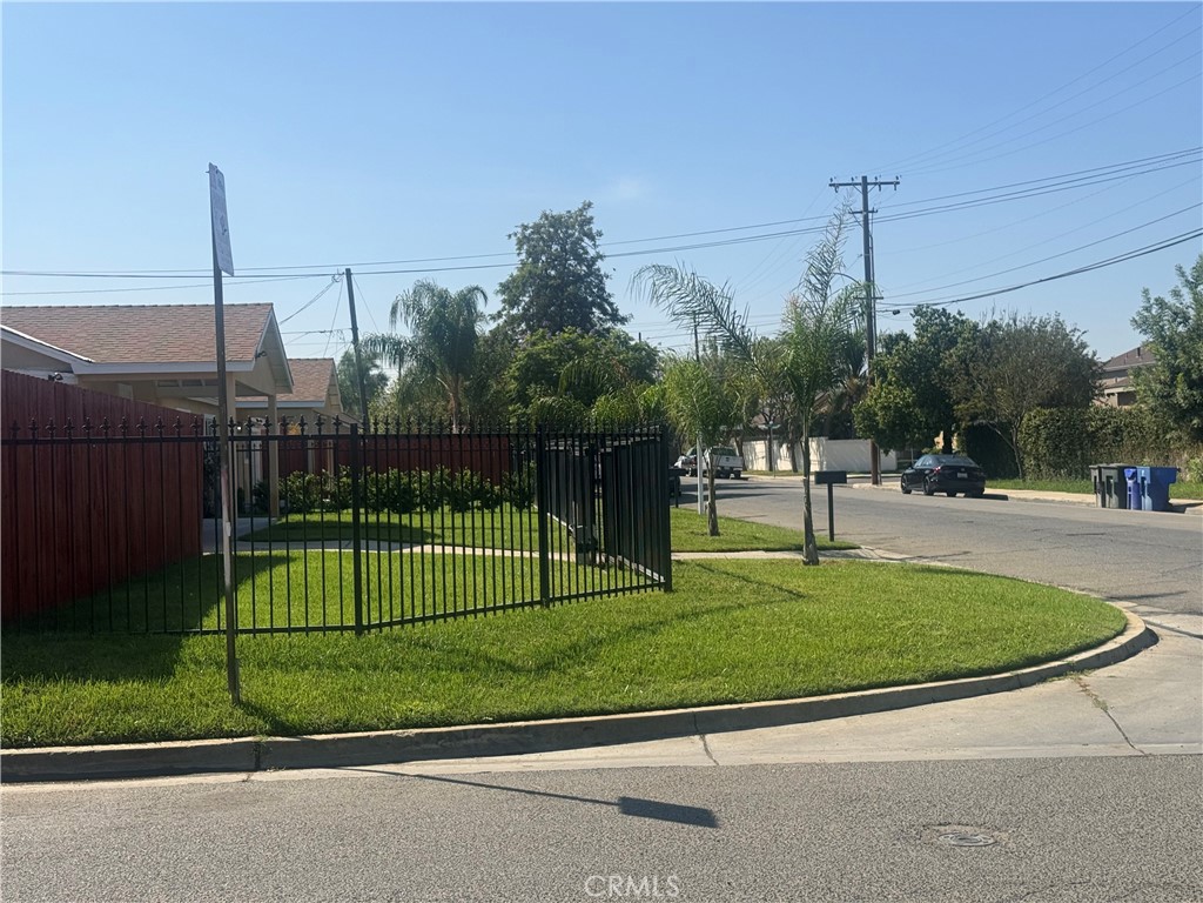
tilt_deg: +1.1
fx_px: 1668
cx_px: 602
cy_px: 452
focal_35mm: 48
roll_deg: +1.5
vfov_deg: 30.3
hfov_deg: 39.7
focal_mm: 6.76
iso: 64
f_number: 1.78
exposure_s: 1/6024
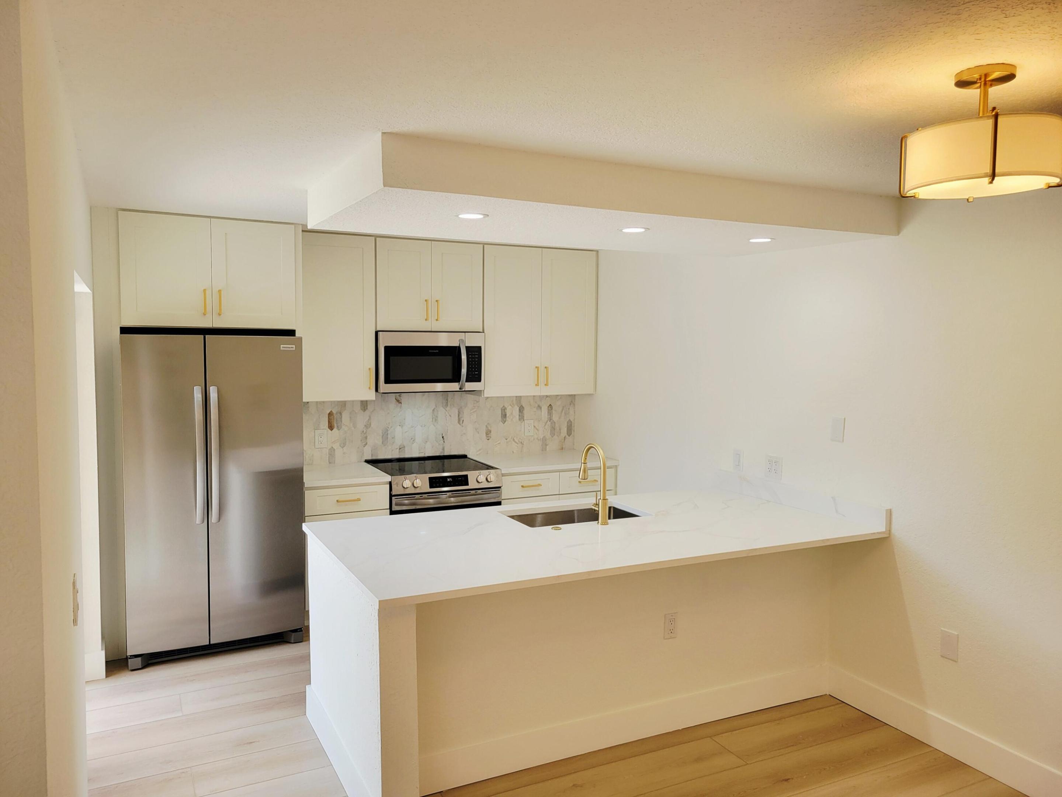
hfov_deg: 67.3
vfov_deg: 53.1
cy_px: 398
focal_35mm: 26
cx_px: 531
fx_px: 798
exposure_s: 1/120
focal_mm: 5.4
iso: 40
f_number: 1.8
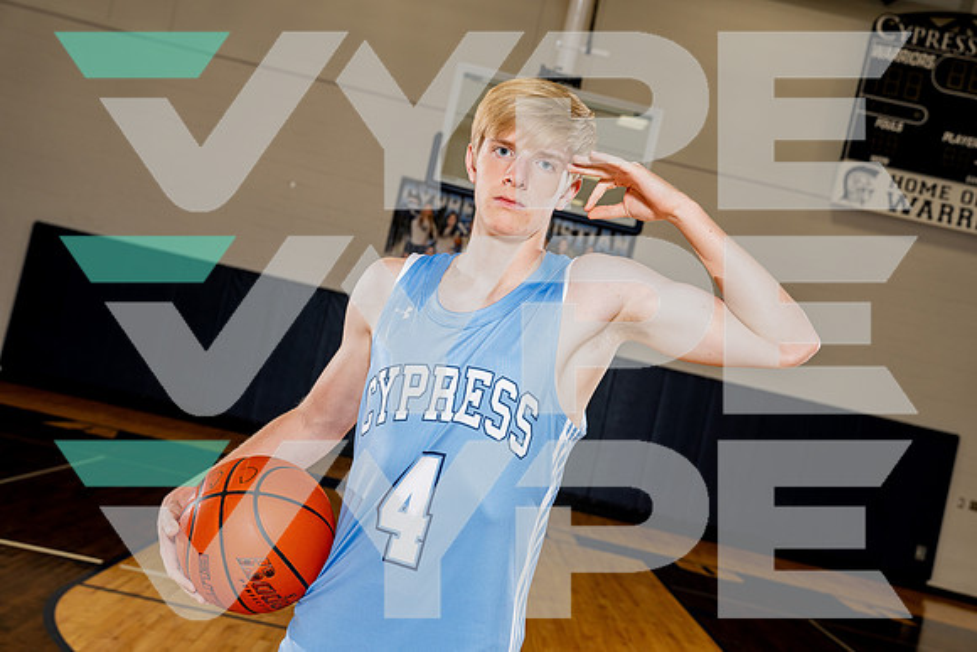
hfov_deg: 44.5
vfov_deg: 30.5
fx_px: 1194
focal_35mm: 44
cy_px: 326
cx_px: 488
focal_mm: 44
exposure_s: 1/250
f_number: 5.6
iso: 400
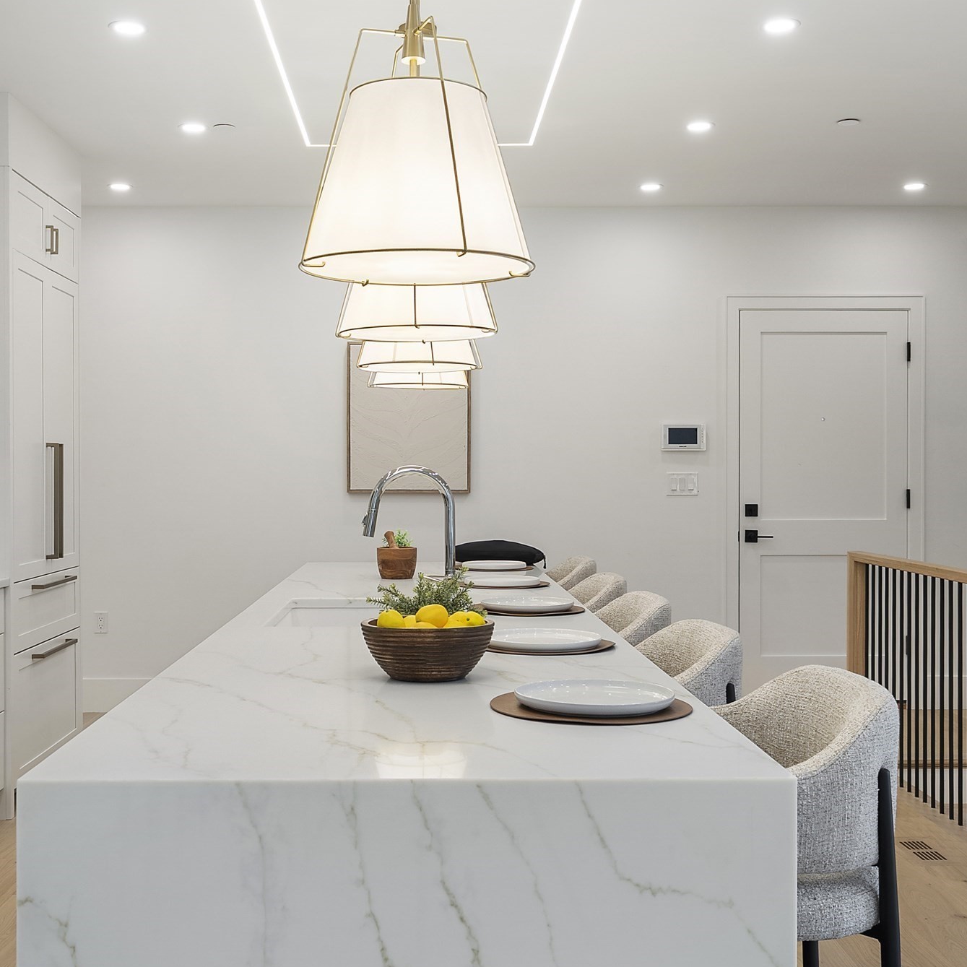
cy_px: 486
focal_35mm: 39
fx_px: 1233
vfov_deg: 42.8
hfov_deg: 42.7
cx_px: 416
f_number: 7.1
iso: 200
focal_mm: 20
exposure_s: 1/25
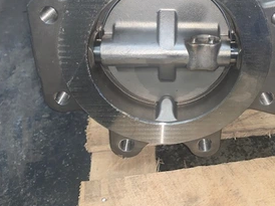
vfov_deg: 37.2
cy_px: 65
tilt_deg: -37.2
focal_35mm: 38
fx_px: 302
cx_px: 195
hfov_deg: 47.8
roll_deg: -0.8
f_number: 1.8
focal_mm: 4.25
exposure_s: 1/9
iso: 25
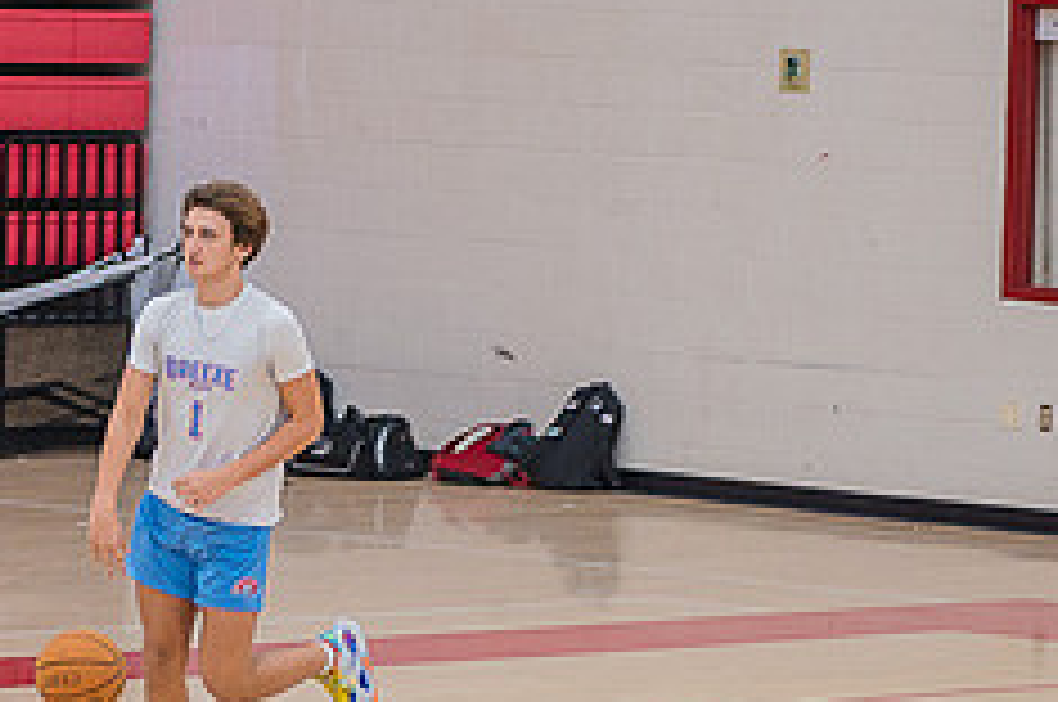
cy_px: 374
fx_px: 8129
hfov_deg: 7.4
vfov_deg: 4.9
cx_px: 225
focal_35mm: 277
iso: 1000
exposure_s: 1/250
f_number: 4.8
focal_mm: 112
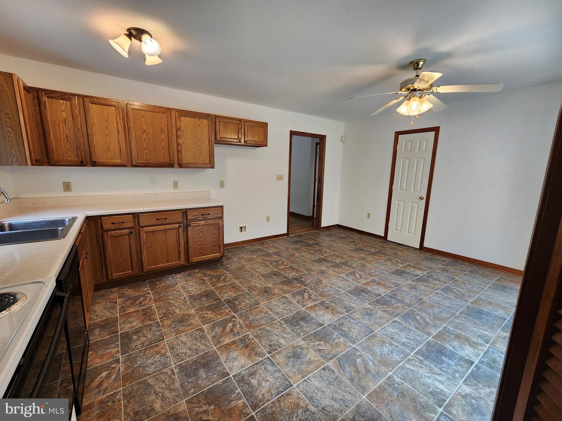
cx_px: 281
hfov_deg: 106.2
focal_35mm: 13
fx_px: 211
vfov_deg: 89.9
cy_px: 210
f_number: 2.2
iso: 160
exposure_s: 1/60
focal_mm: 2.2
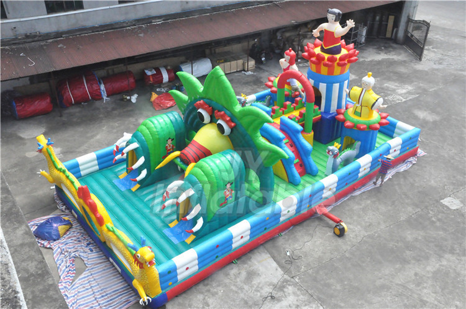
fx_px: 465
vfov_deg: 36.8
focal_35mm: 36
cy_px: 154
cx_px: 233
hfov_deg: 53.2
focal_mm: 24
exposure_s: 1/1000
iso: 3200
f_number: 16
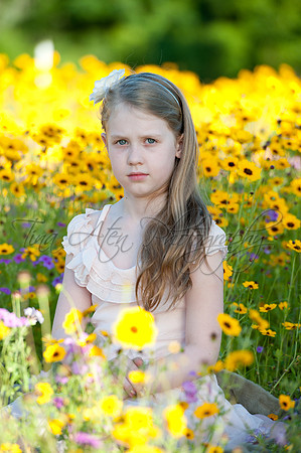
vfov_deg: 10.3
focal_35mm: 200
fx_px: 2514
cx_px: 150
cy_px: 226
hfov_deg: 6.9
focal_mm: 200
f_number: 4.5
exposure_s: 1/1000
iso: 640
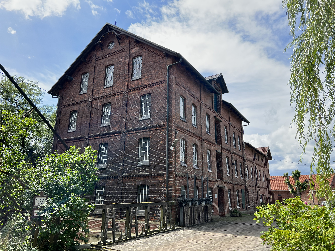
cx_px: 168
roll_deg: -0.3
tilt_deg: +15.3
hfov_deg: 67.3
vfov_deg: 53.1
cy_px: 126
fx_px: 252
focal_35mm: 26
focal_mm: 5.7
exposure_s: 1/1488
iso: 50
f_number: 1.5
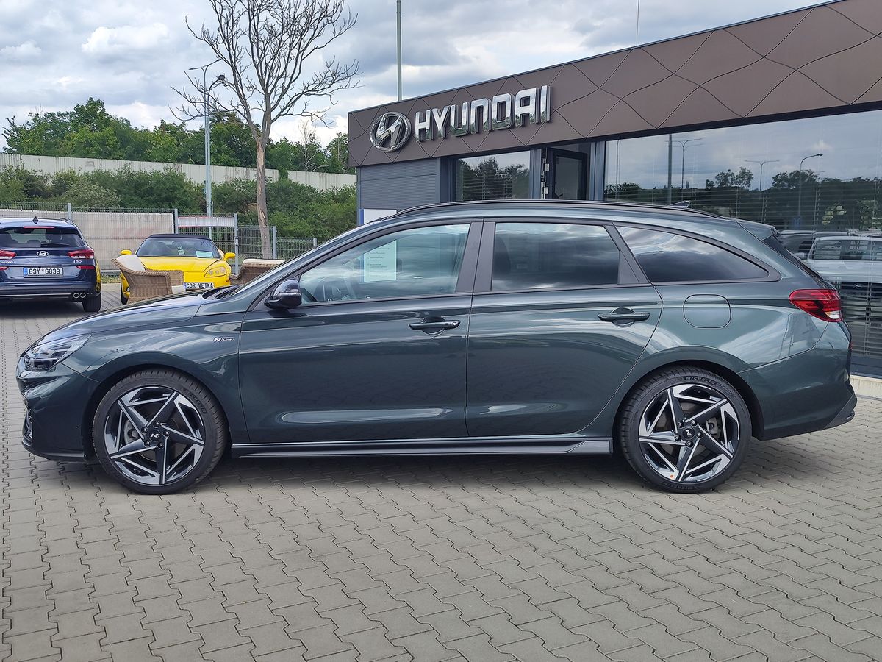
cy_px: 331
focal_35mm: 23
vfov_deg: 58.9
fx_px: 586
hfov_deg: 73.9
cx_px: 441
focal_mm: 7.01
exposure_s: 1/621
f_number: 1.69
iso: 50
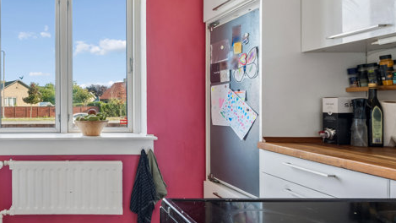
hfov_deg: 65.3
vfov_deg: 46.0
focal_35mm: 25
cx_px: 63
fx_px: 263
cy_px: 114
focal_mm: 14
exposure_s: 1/5
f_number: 10
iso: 250
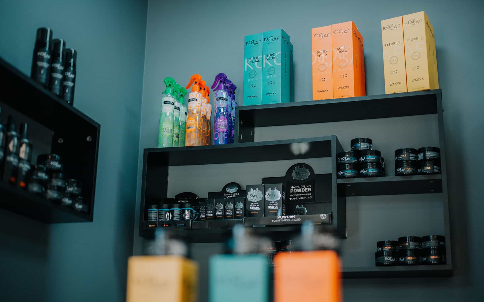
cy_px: 150
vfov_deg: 25.3
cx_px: 242
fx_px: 673
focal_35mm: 51
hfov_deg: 39.6
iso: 320
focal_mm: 50
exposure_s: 1/320
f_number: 1.8
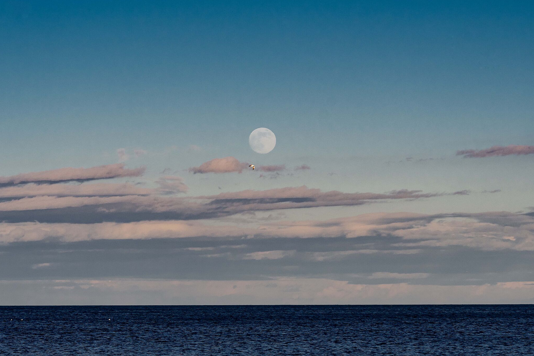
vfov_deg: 7.6
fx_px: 2684
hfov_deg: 11.4
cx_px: 264
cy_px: 195
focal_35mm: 181
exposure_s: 1/1600
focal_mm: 102
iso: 400
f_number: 8
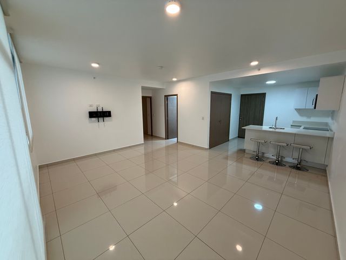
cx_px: 173
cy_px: 130
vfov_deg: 85.7
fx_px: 140
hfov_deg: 102.1
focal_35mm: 14
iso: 320
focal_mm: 2.22
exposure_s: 1/120
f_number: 2.2
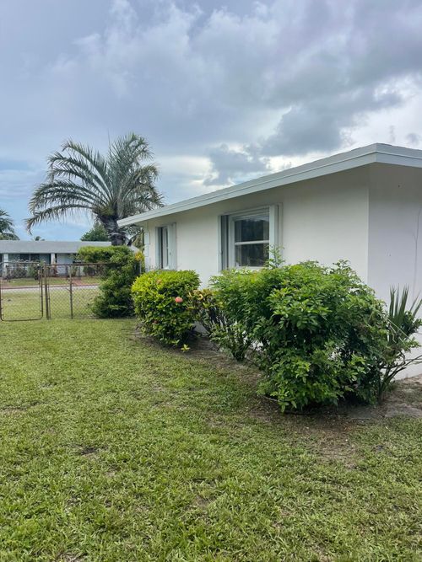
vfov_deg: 69.4
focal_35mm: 25
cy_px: 281
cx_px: 211
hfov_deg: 54.9
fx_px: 406
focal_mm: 5.1
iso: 32
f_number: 1.6
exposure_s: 1/2083
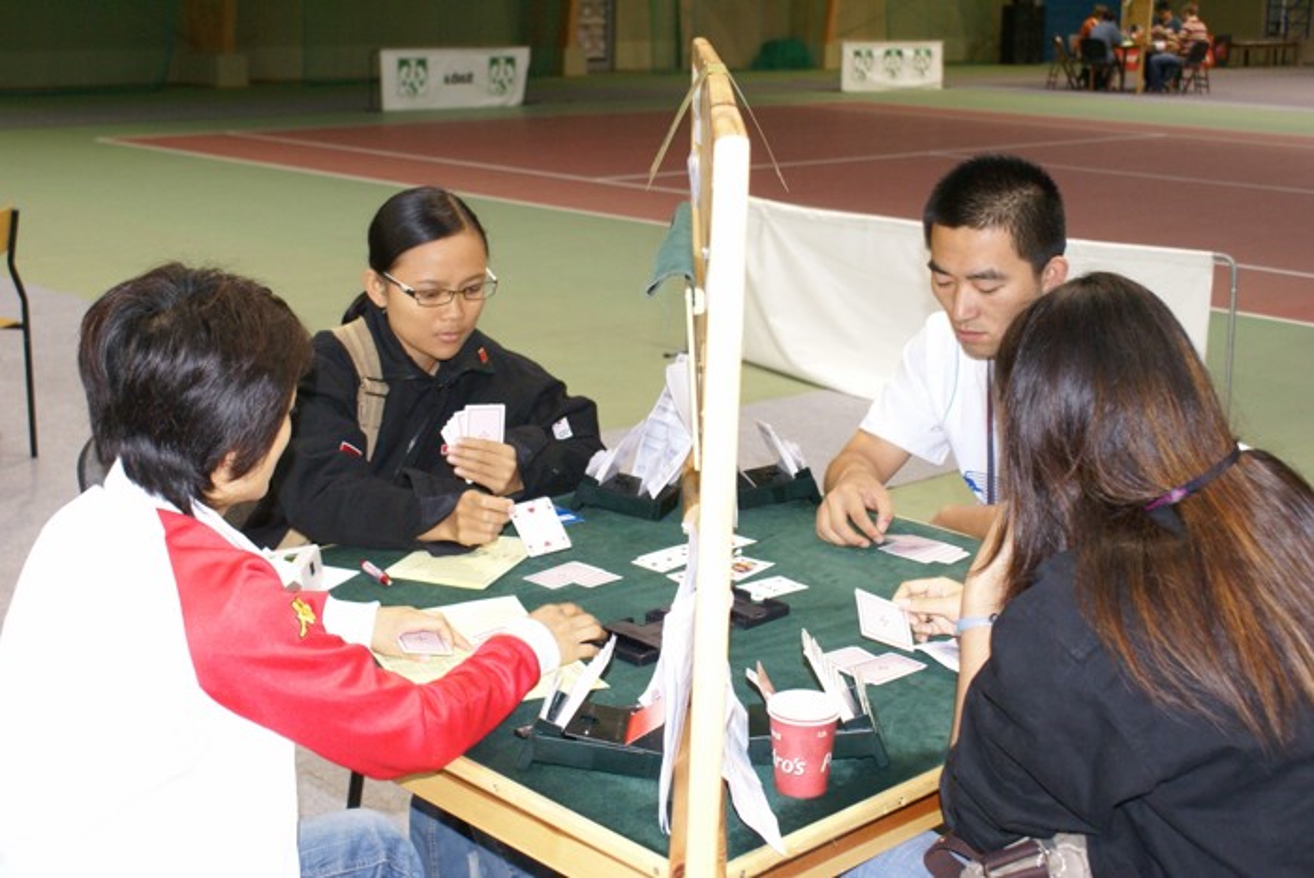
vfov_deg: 29.9
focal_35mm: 45
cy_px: 439
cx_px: 657
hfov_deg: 43.6
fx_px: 1644
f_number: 5.6
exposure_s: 1/40
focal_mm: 30
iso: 800
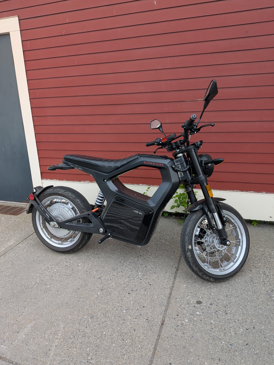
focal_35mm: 24
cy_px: 182
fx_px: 253
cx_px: 137
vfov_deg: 71.6
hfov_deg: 56.8
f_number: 1.7
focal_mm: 4.53
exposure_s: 1/560
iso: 26
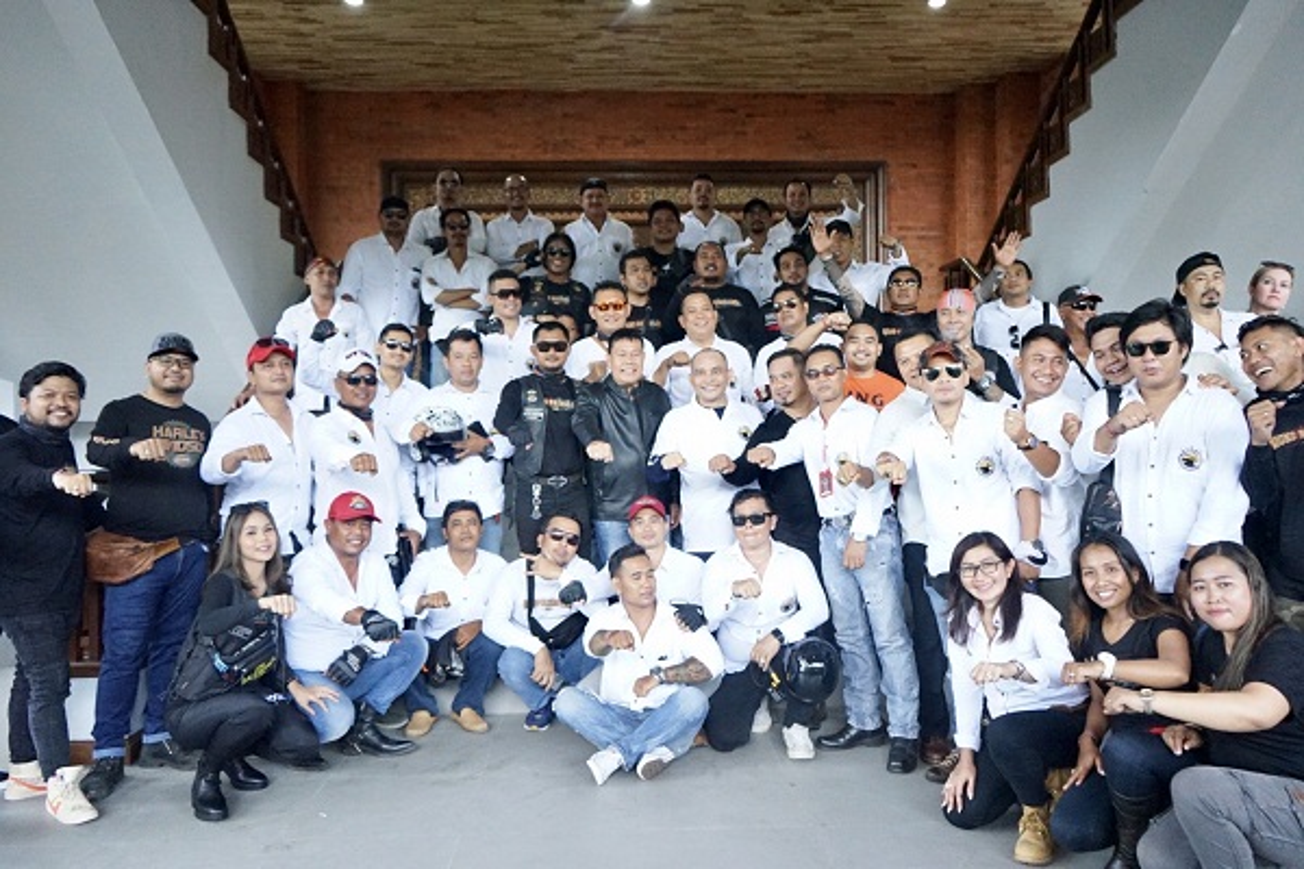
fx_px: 1014
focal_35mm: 28
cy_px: 434
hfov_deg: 65.5
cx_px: 652
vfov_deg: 46.4
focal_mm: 28
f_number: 3.5
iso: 6400
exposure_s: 1/320
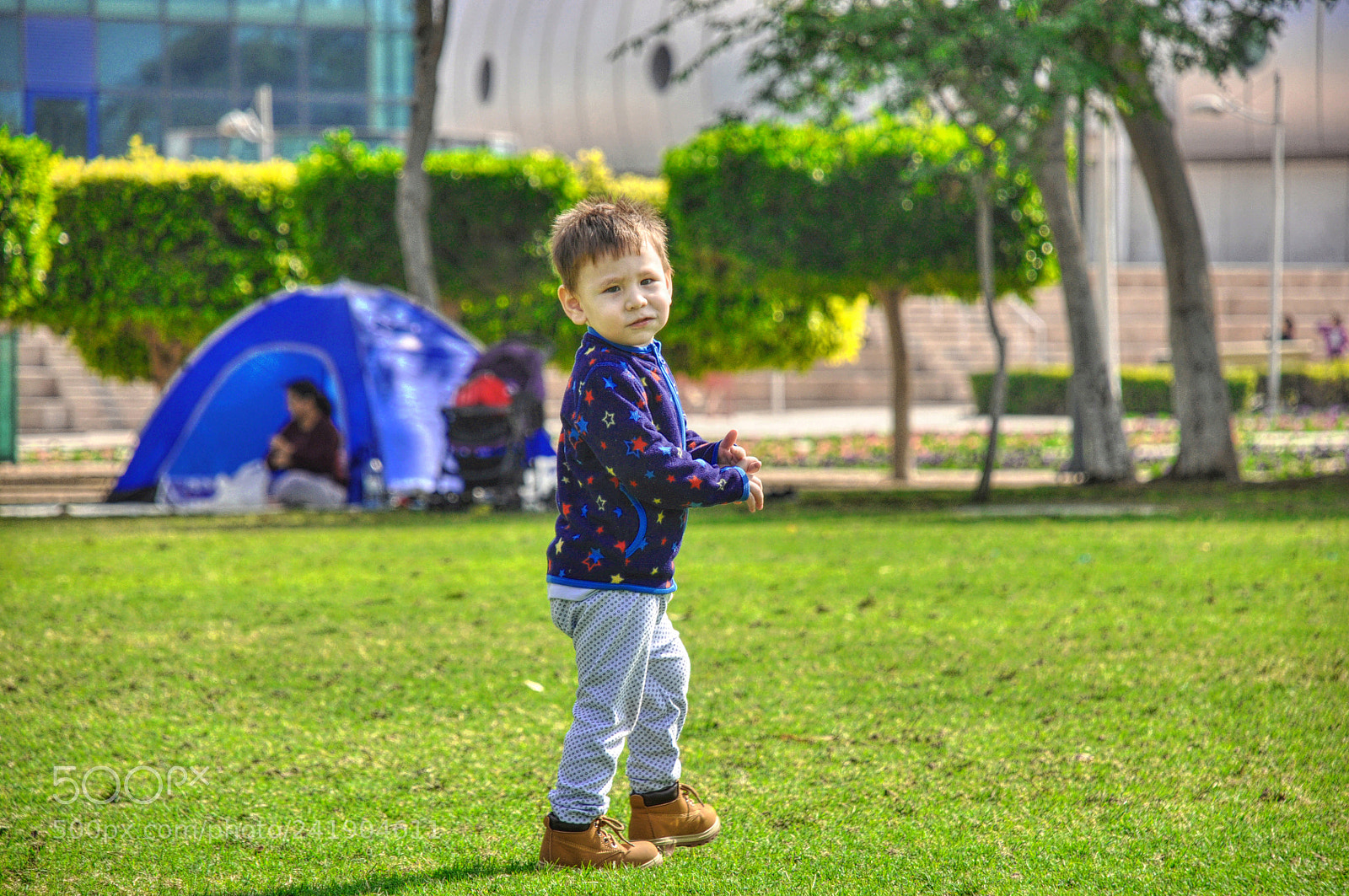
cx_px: 674
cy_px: 448
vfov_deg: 6.8
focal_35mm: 202
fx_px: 7580
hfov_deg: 10.2
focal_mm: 135
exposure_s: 1/500
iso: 280
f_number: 5.6
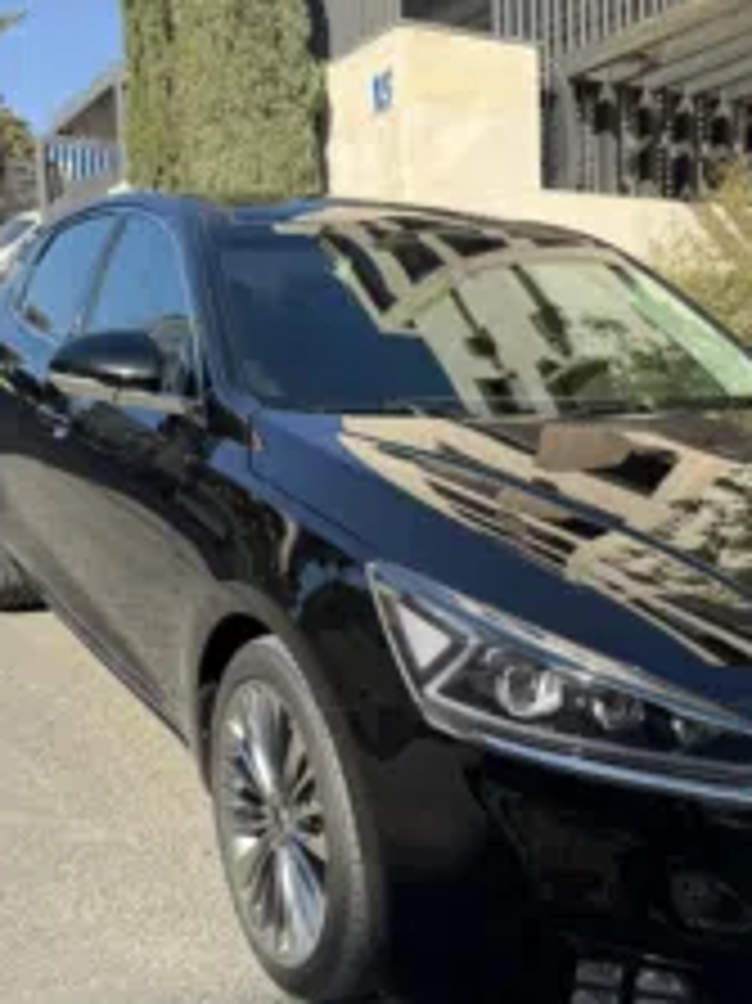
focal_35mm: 43
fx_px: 1247
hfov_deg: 33.2
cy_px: 702
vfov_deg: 43.0
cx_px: 513
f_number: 1.78
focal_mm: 6.76
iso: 80
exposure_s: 1/1560
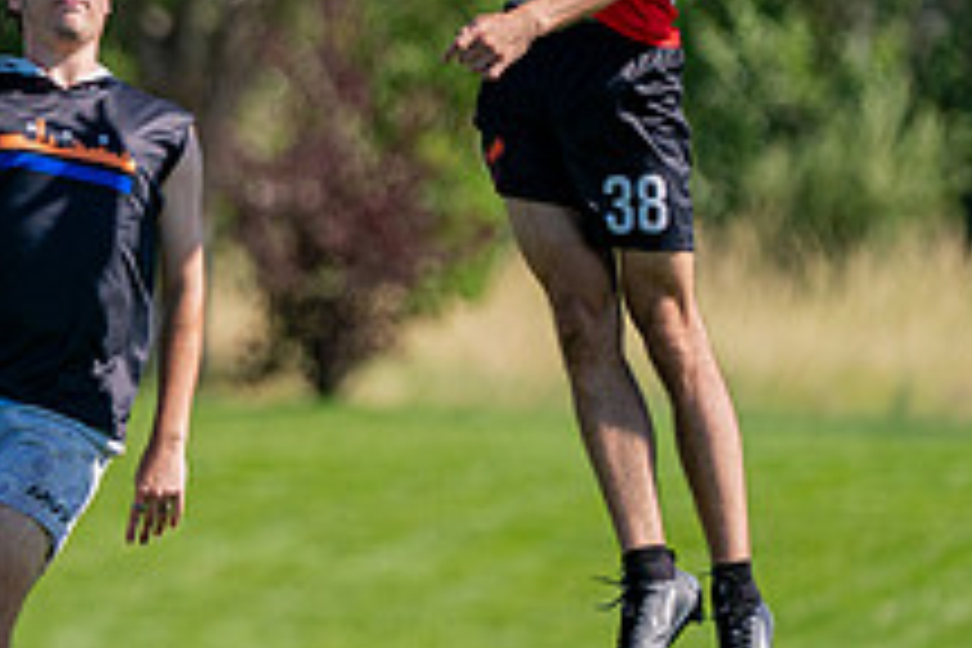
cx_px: 135
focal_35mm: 531
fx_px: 14336
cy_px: 202
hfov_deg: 3.9
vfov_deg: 2.6
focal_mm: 187
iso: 400
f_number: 2.8
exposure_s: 1/6400
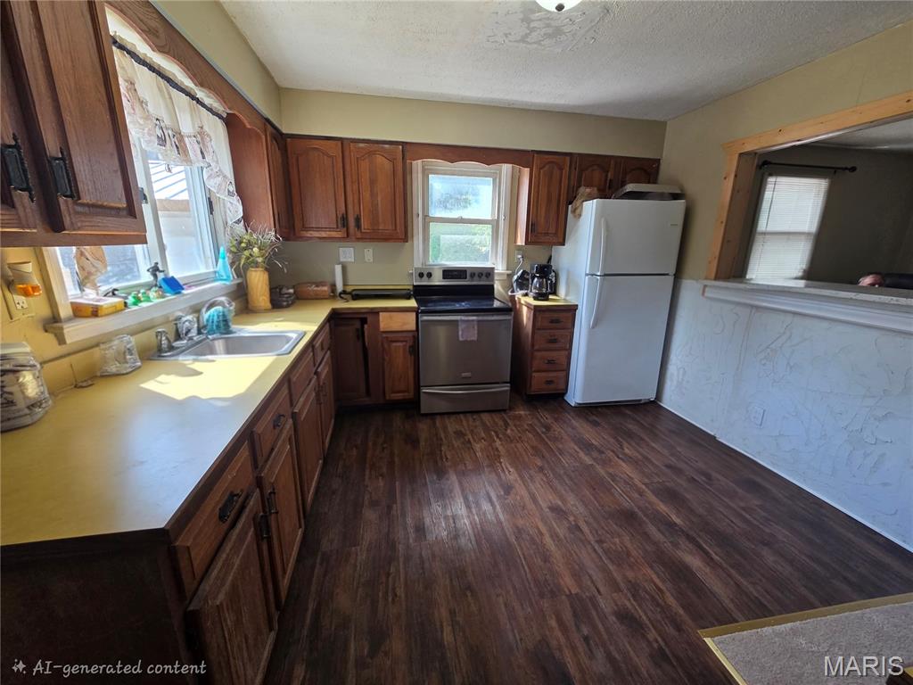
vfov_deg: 89.9
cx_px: 456
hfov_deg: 106.2
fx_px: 343
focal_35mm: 13
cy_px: 342
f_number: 2.2
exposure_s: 1/120
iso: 80
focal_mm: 2.2
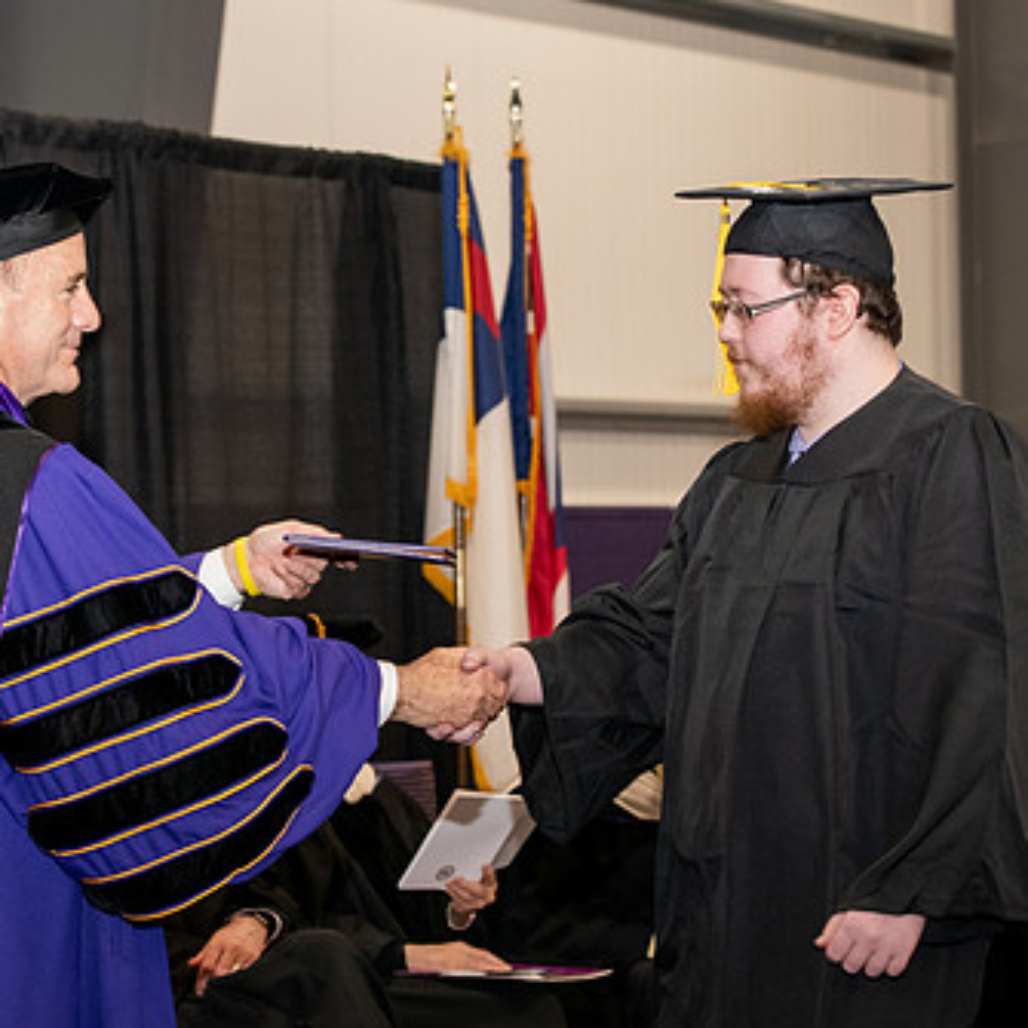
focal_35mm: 103
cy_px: 535
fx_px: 3461
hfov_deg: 16.9
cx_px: 497
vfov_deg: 16.9
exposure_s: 1/200
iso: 2000
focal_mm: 70
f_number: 5
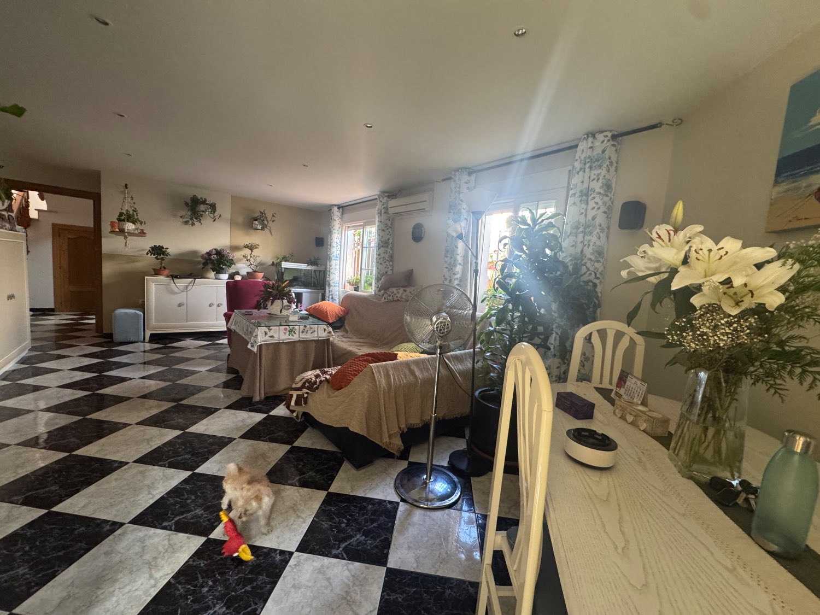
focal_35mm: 14
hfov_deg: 102.1
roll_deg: -2.9
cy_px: 308
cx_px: 410
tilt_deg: -4.1
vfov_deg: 85.7
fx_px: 332
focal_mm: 2.22
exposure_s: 1/66
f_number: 2.2
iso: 320
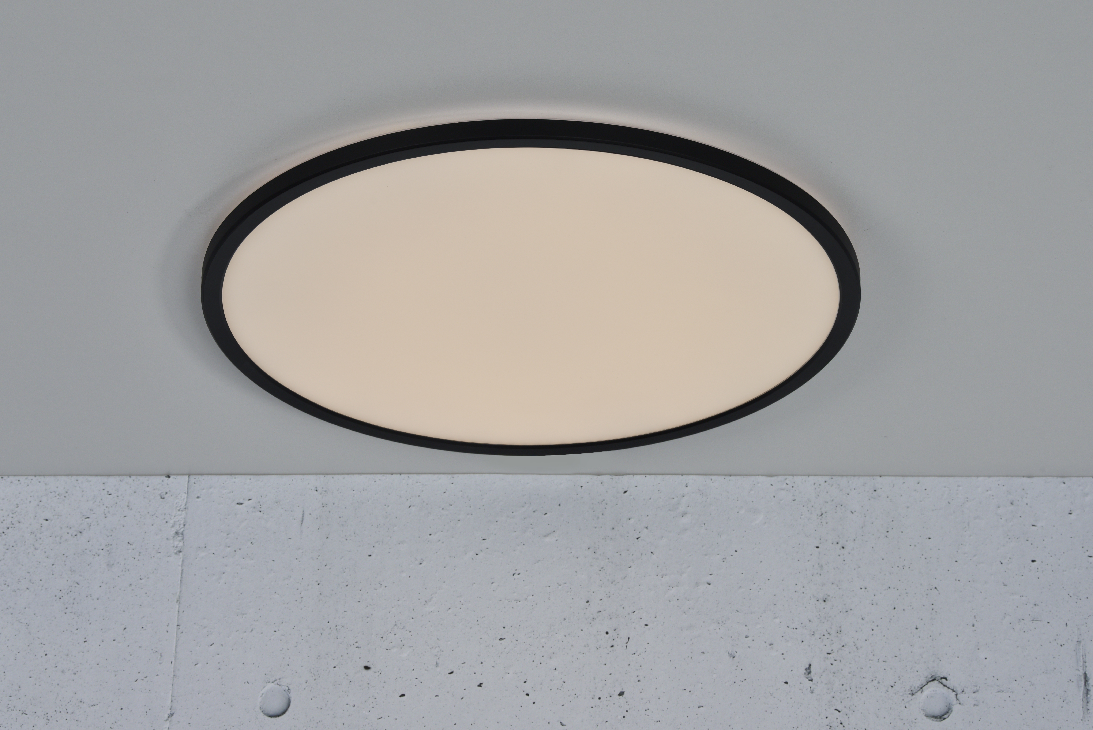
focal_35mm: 80
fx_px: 2430
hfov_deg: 25.4
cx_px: 546
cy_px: 365
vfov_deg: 17.1
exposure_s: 1/125
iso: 125
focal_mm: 80
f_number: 13
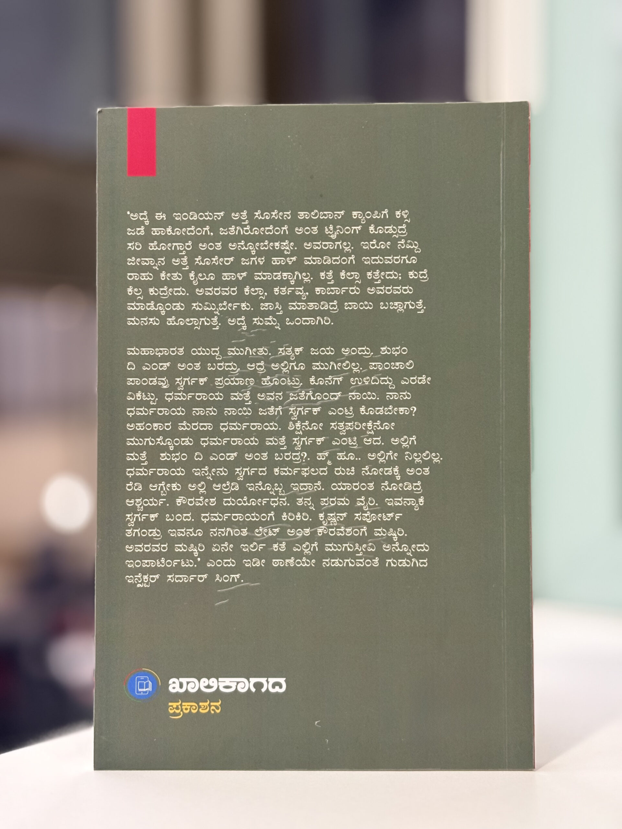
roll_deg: +0.4
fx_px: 1246
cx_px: 311
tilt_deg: -0.6
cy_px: 414
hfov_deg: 28.0
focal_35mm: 52
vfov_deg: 36.8
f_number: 1.6
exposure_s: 1/33
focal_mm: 5.96
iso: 100
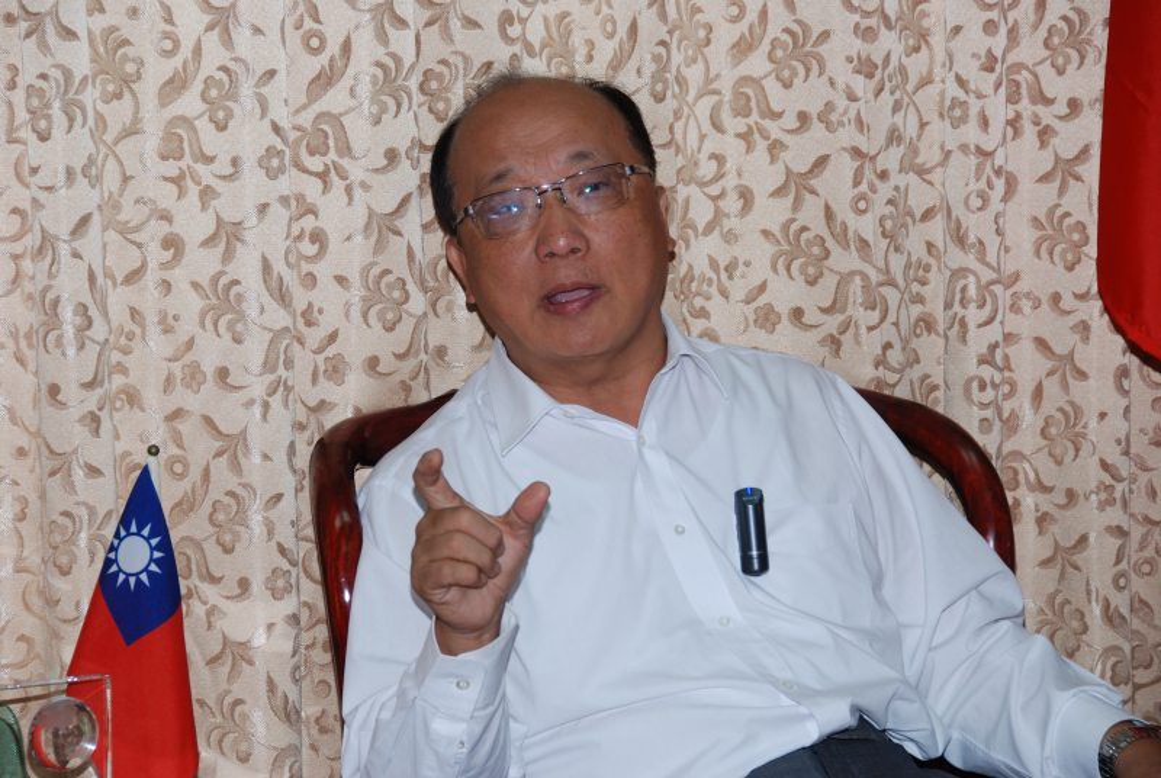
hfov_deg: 13.0
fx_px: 5087
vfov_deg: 8.7
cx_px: 580
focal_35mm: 158
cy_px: 389
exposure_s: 1/60
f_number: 7.1
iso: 200
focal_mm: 105
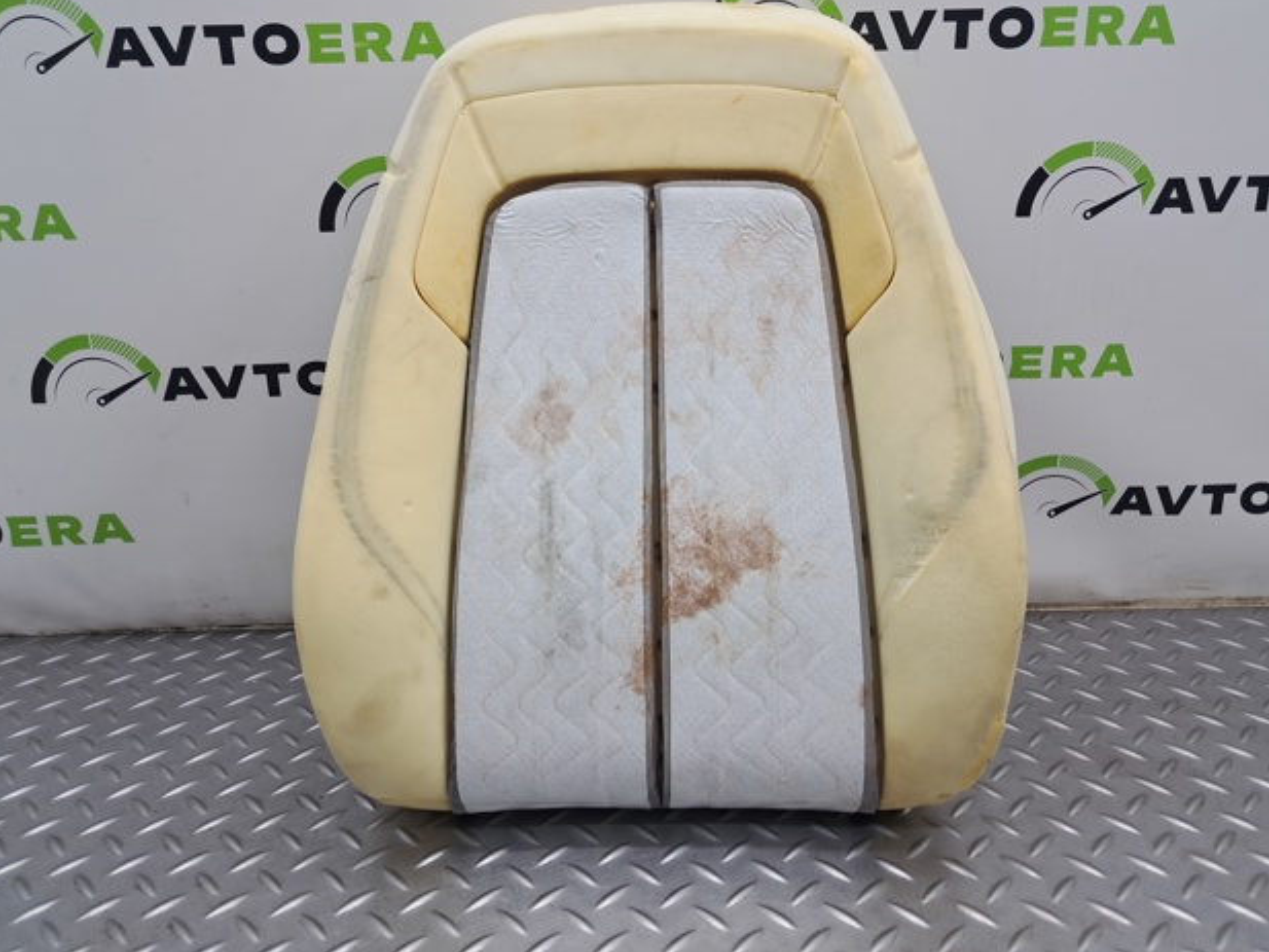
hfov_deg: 63.4
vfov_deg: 49.8
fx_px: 1027
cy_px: 462
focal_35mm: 28
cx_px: 650
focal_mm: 4
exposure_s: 1/50
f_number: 1.8
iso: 50
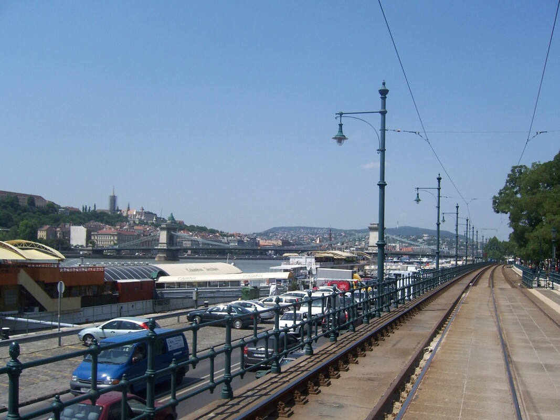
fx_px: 582
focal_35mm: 36
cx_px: 280
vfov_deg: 39.6
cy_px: 210
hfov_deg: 51.4
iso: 80
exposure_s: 1/640
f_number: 4.5
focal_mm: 6.2
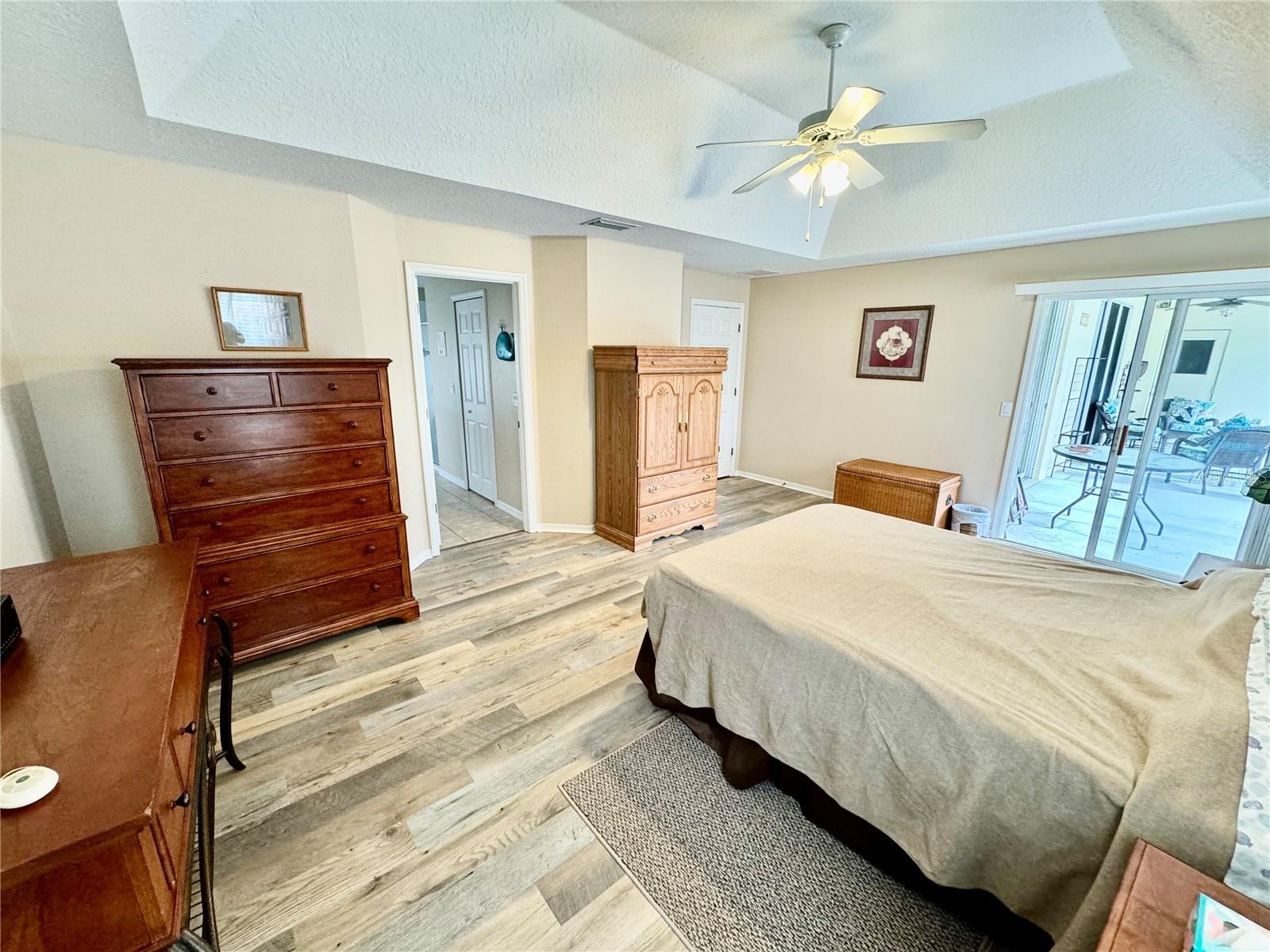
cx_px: 635
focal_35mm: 14
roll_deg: -0.6
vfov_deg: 85.7
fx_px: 514
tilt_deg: -14.6
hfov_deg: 102.1
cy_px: 476
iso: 250
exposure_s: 1/60
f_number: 2.2
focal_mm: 2.22
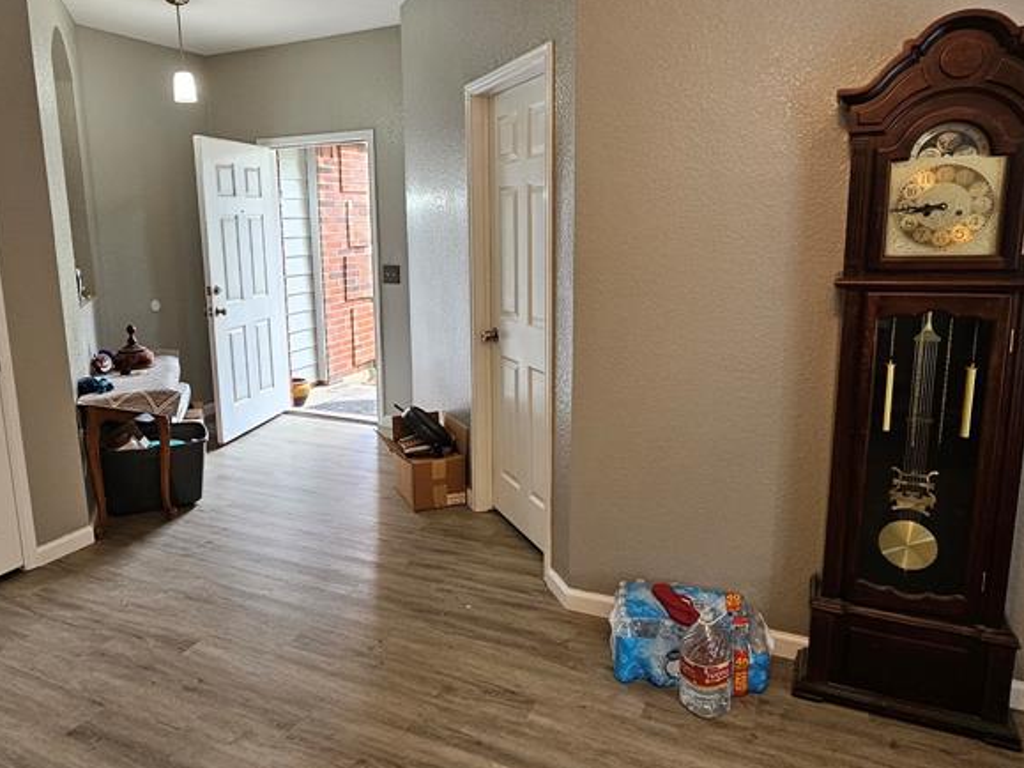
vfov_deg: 58.8
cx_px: 416
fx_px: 680
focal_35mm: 23
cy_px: 356
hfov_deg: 73.2
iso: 200
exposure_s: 1/60
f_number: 2.2
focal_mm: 2.2
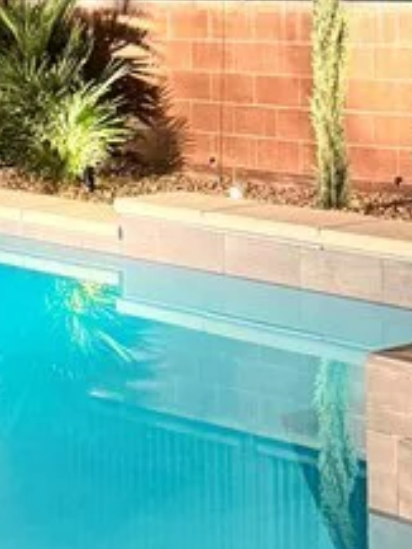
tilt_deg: -3.6
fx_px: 1791
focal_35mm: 113
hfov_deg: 13.0
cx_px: 369
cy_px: 78
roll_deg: +1.2
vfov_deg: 17.2
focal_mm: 6.76
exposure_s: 1/40
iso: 800
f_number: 1.78
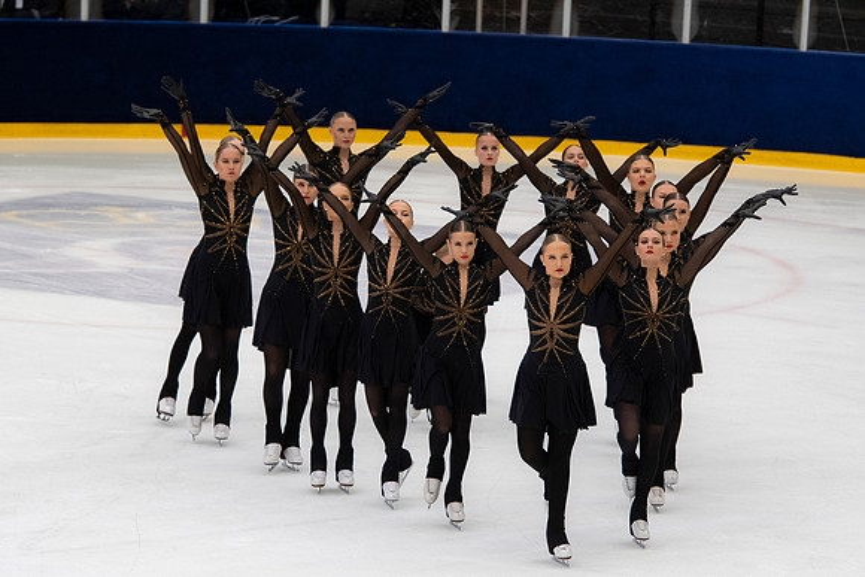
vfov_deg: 5.9
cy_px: 288
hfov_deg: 8.9
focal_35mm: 232
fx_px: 5588
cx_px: 432
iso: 1400
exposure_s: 1/320
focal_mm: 155
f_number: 5.6
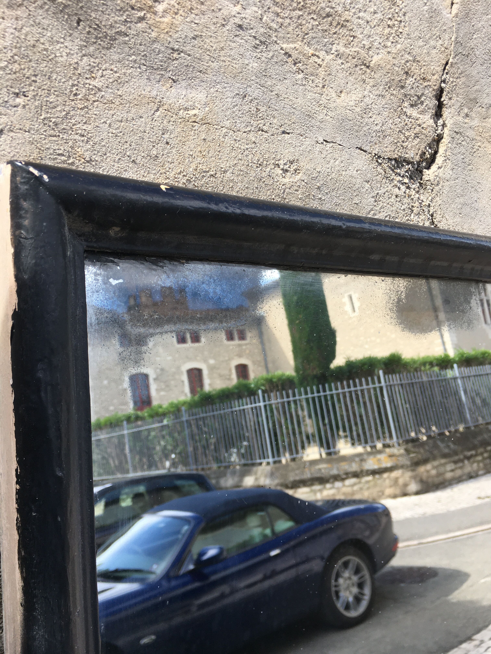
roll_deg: +0.2
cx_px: 246
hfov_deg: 48.2
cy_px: 327
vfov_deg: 61.7
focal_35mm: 29
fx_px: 548
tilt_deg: -1.3
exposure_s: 1/297
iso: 25
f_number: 2.2
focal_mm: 4.15
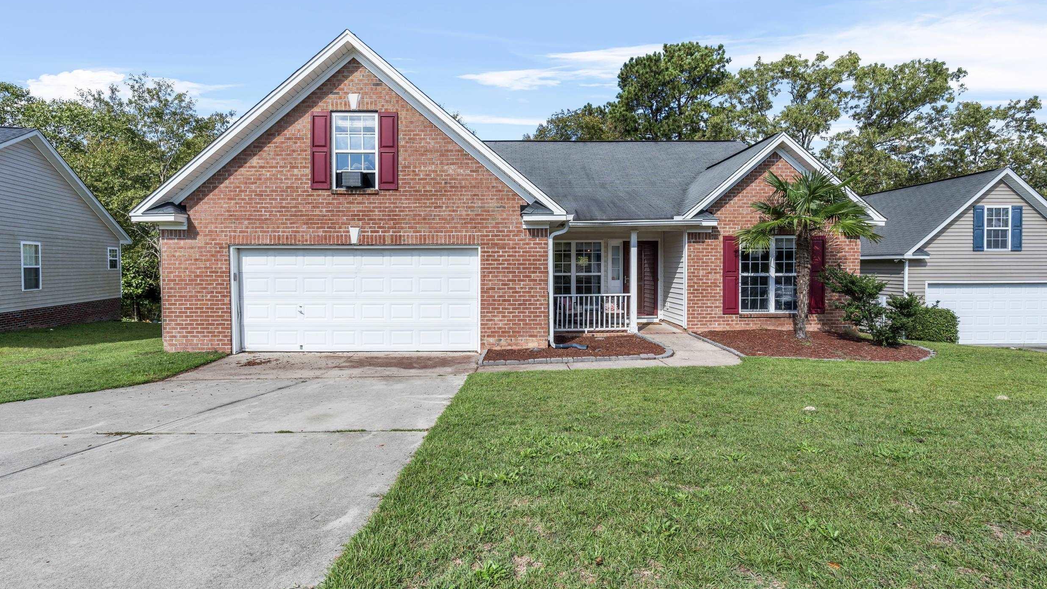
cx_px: 523
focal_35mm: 18
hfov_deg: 94.2
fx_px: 487
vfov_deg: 62.3
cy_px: 276
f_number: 6.3
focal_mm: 11
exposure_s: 1/250
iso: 200
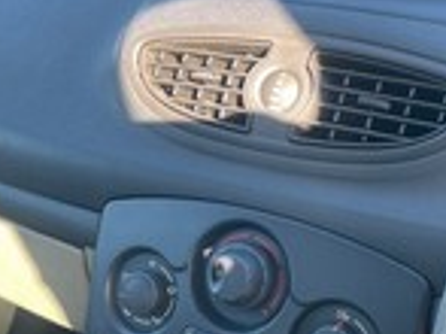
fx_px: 798
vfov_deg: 23.4
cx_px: 258
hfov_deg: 31.2
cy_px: 243
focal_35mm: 62
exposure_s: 1/121
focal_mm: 4.2
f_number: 1.6
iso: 64
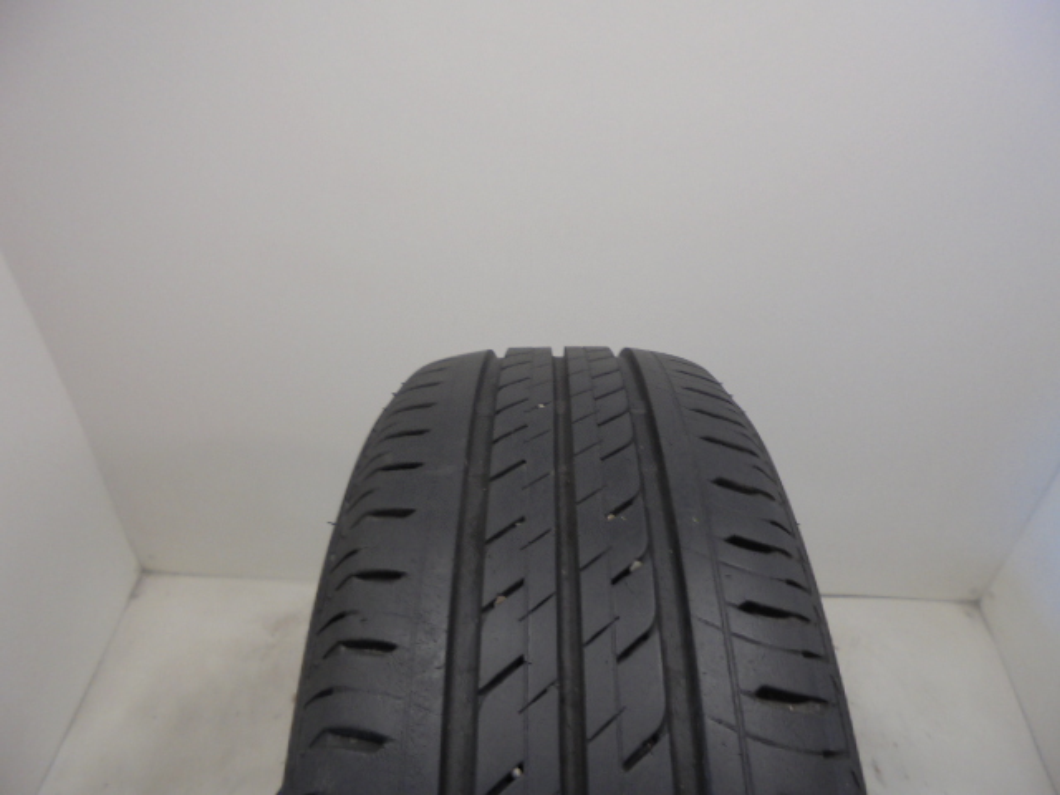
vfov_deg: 53.1
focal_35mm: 26
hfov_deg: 67.3
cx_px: 530
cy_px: 398
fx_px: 796
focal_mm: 4.6
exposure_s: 1/30
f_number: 3.5
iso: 100
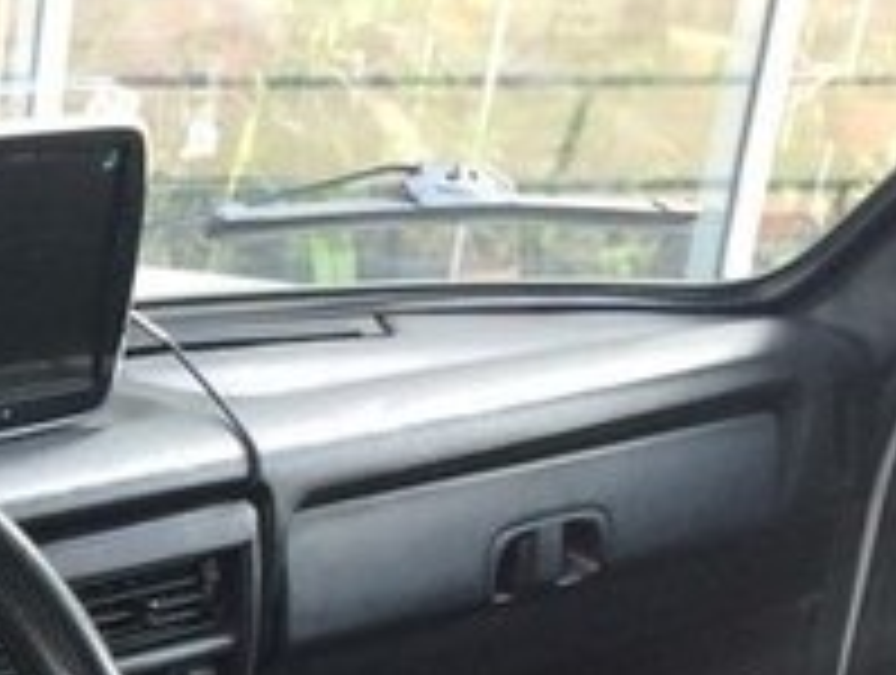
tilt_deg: -25.3
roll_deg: -2.0
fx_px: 2489
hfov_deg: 18.3
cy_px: 880
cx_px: -419
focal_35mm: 96
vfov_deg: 14.8
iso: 64
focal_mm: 4.15
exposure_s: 1/100
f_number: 2.2
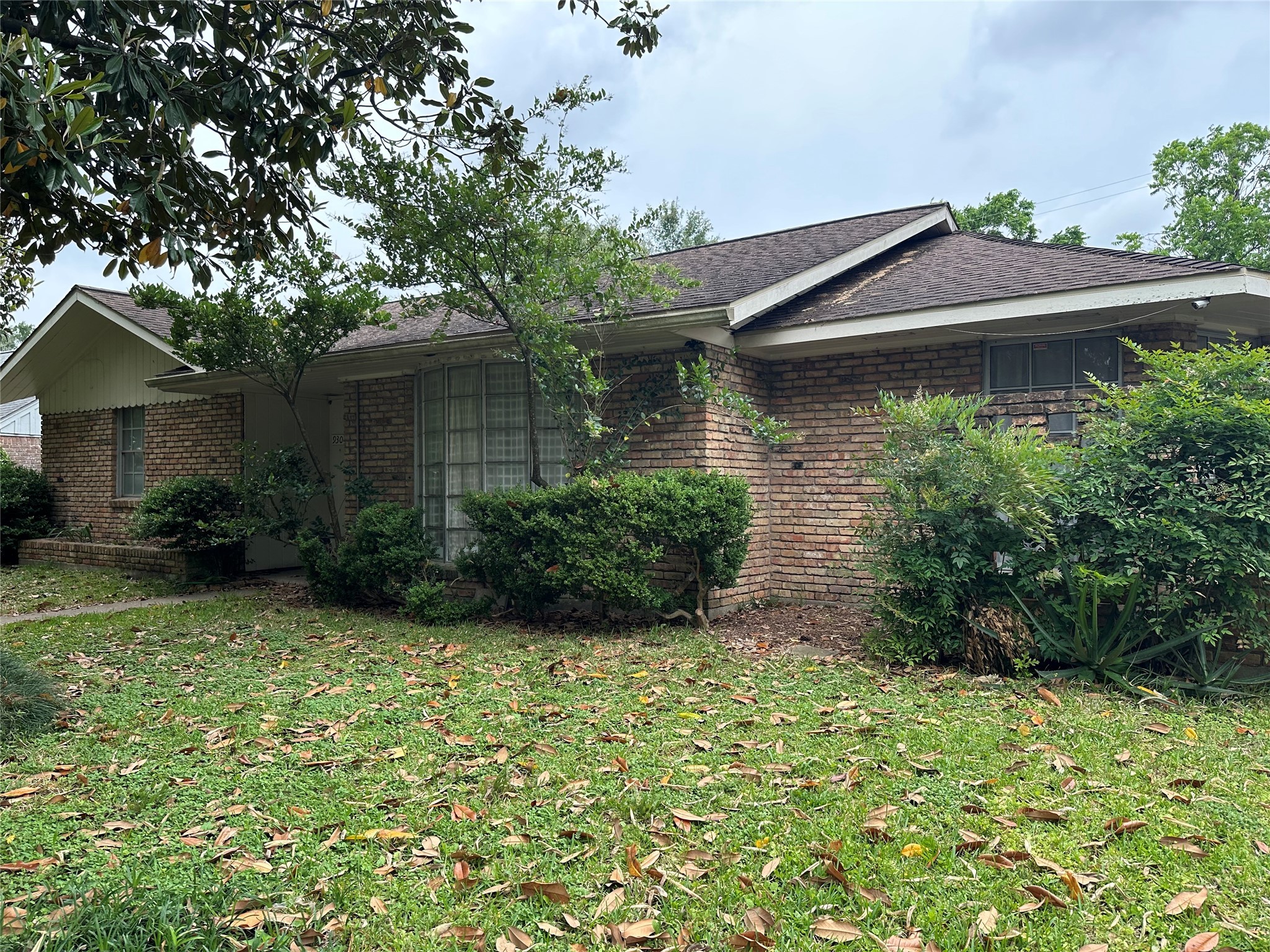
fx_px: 881
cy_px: 476
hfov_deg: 71.6
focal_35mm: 24
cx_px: 635
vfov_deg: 56.8
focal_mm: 6.86
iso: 80
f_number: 1.78
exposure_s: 1/935
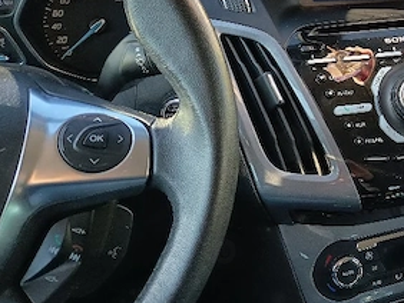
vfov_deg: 28.3
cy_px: 90
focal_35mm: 51
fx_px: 596
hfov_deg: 33.5
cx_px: 424
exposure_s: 1/101
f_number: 1.7
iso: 120
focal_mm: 5.24
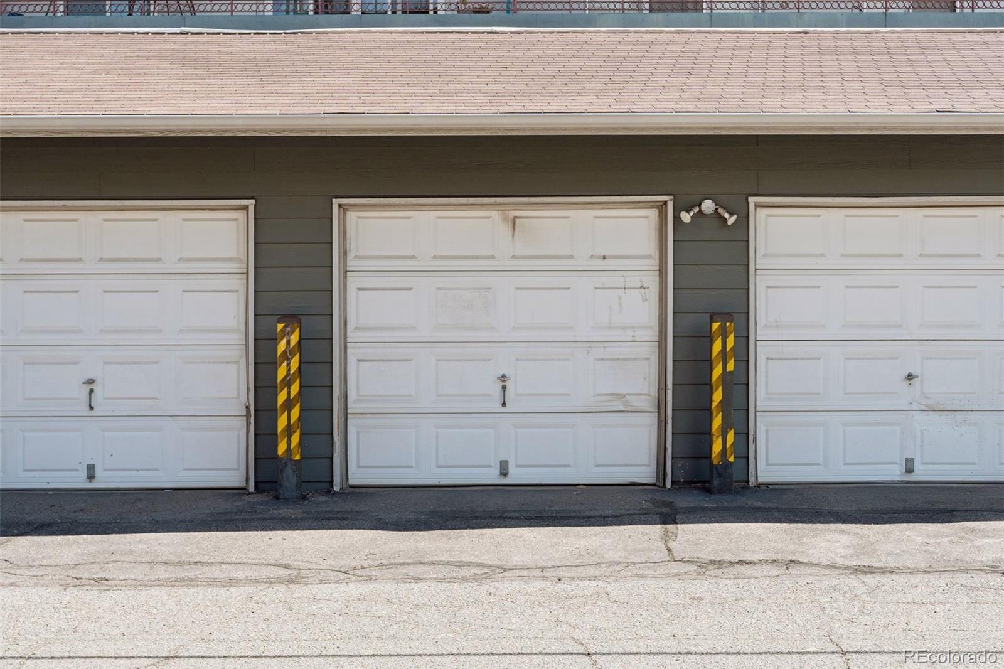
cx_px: 502
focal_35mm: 50
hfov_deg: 39.6
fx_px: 1394
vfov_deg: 27.0
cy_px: 334
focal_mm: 50
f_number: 8
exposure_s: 1/500
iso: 400
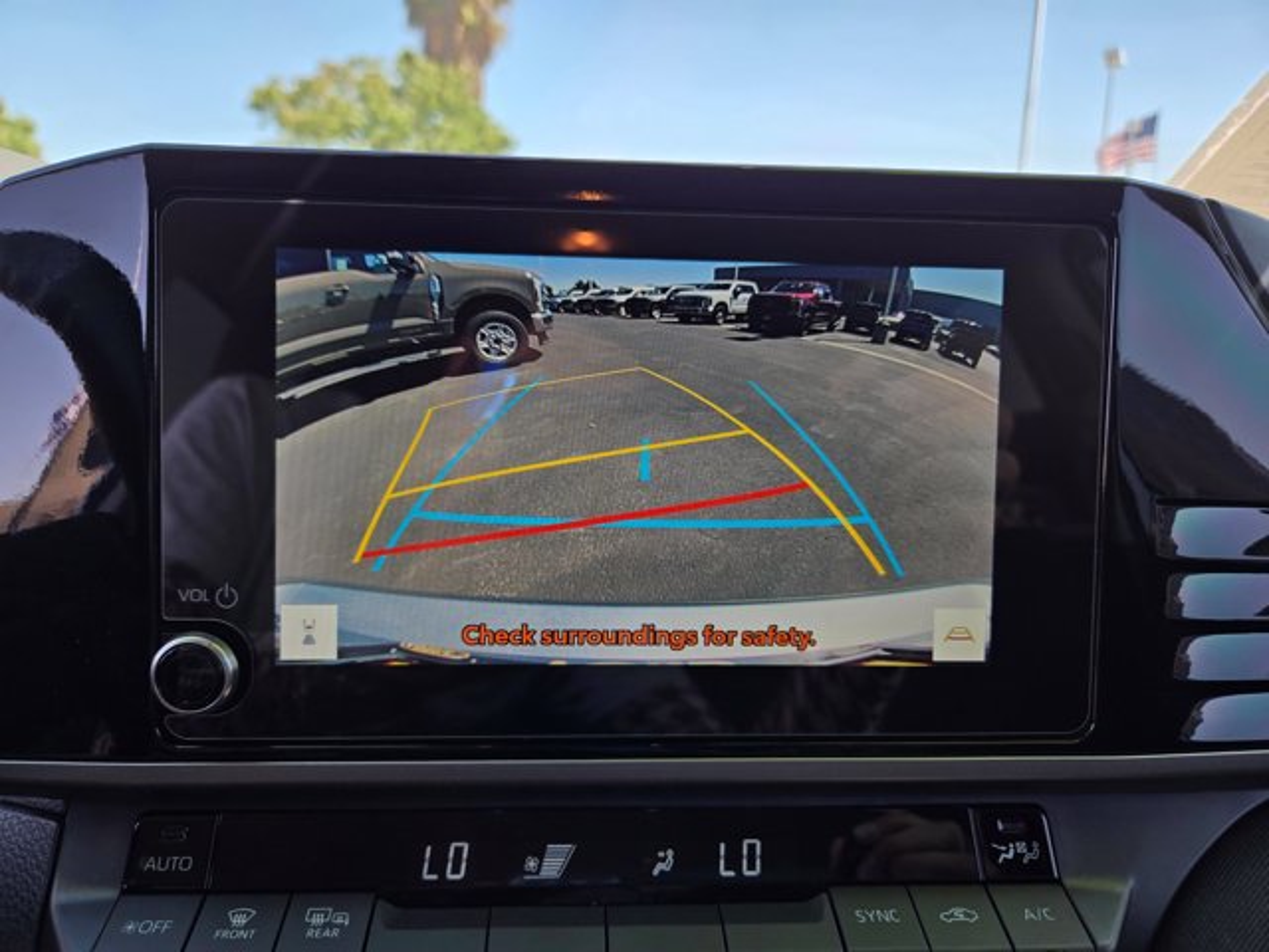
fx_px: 843
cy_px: 476
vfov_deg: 58.9
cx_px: 634
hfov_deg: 73.9
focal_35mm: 23
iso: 25
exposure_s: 1/238
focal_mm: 5.4
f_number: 1.8
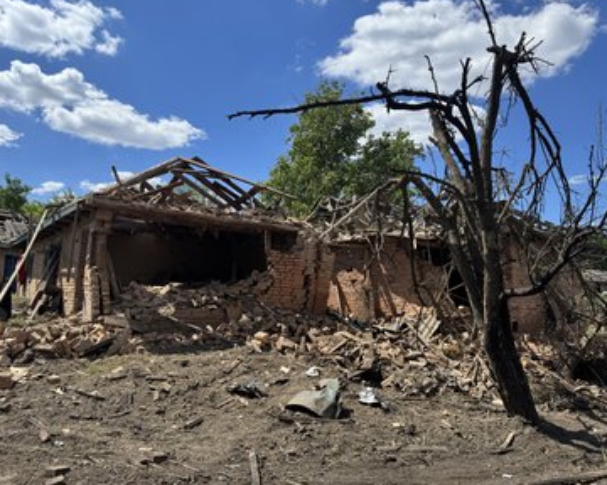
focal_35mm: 26
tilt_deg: +8.1
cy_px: 236
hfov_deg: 66.0
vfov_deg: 54.9
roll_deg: -1.5
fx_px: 467
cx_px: 319
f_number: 1.78
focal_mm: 6.76
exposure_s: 1/4310
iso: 80
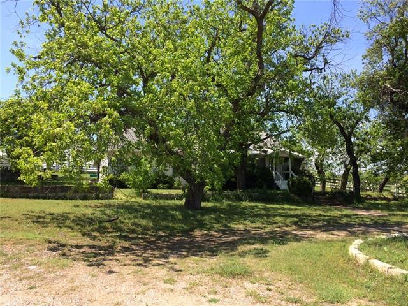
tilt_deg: +5.2
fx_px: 342
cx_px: 204
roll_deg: +1.0
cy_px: 153
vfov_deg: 48.2
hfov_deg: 61.7
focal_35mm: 29
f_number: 2.2
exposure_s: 1/1140
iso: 32
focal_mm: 4.15
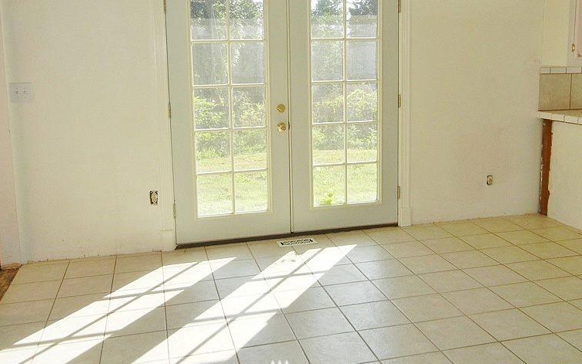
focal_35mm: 38
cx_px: 309
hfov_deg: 51.5
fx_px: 603
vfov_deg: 33.4
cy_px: 138
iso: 160
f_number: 3.5
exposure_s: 1/296
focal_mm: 5.4
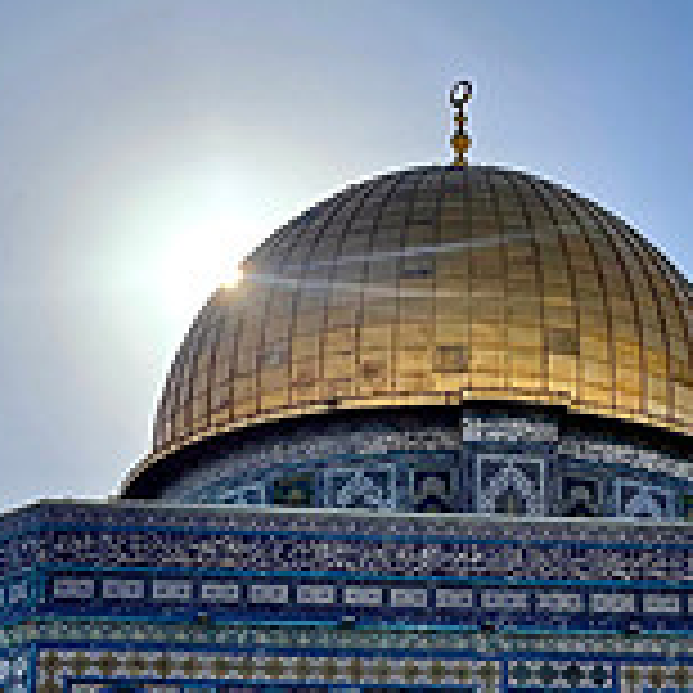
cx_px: 511
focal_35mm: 67
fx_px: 1518
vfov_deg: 25.1
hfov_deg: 25.4
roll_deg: +0.2
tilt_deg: +15.6
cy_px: 598
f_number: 1.6
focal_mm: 5.1
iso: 32
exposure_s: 1/7407
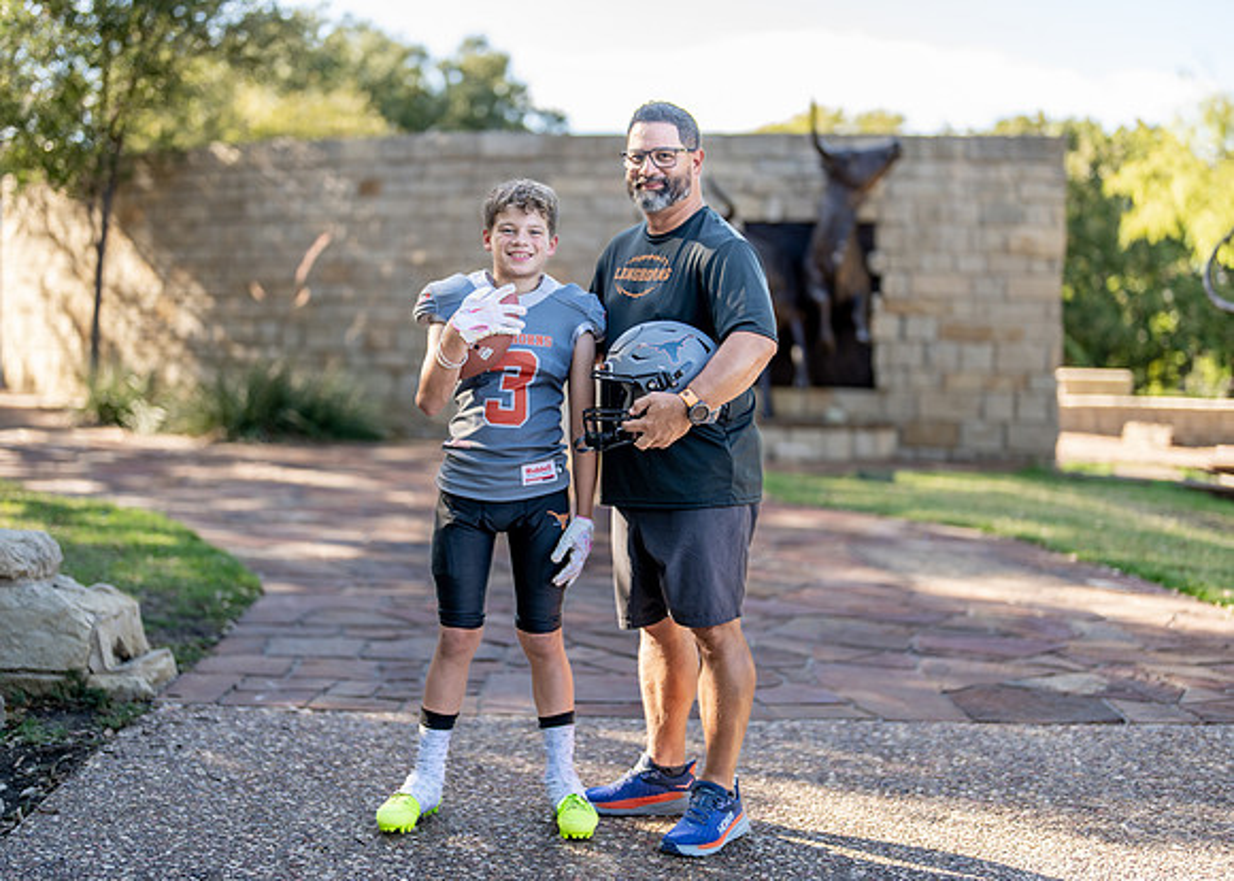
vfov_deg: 27.0
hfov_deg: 37.2
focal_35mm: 52
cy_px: 440
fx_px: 1836
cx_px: 617
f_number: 1.2
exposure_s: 1/1000
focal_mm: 50
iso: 100
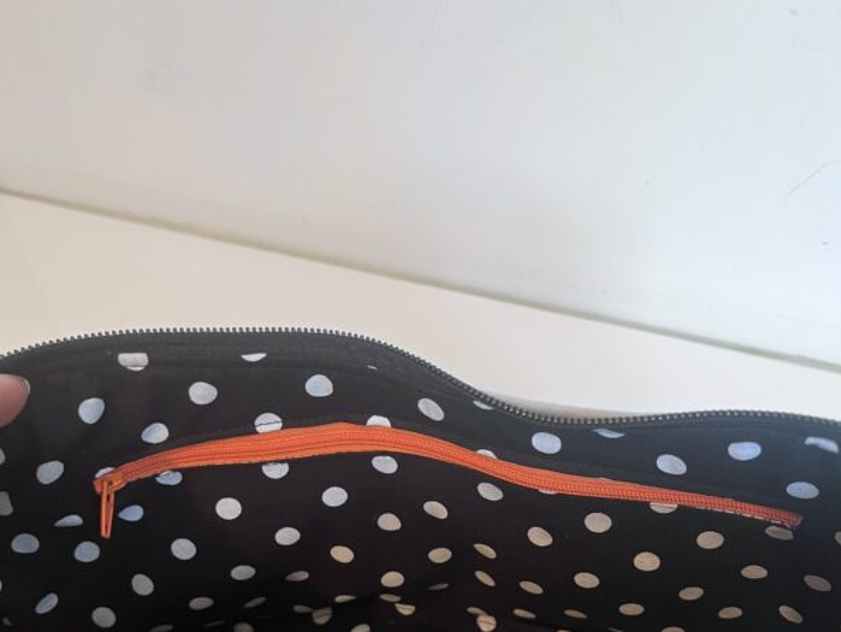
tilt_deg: -52.5
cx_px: 420
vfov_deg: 39.0
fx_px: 851
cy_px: 516
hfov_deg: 52.6
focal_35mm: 35
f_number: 1.6
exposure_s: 1/50
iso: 160
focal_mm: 5.1
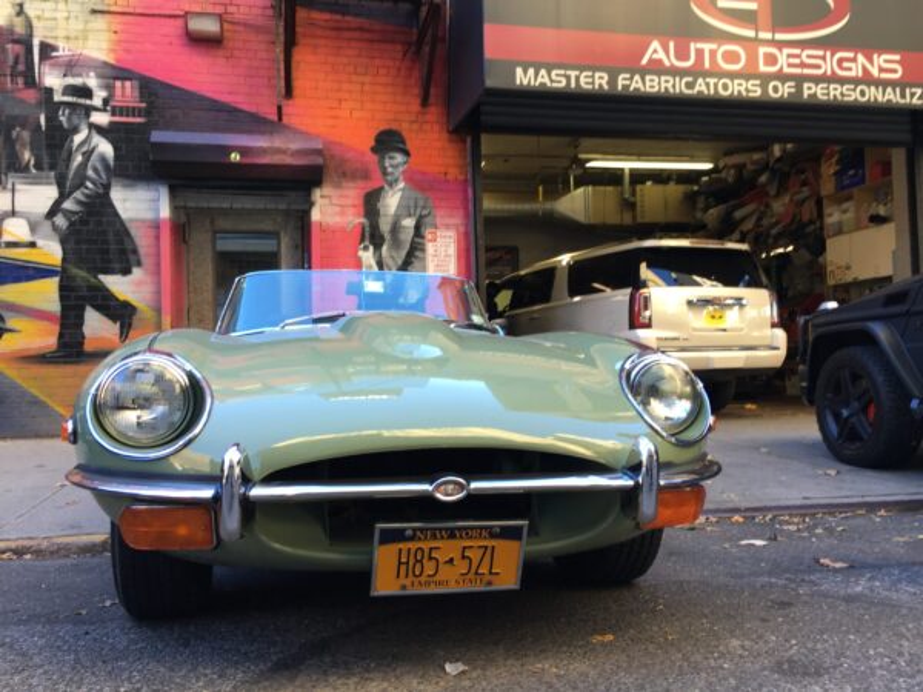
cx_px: 462
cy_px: 346
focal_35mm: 29
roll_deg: +0.9
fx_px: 773
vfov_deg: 48.2
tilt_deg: +1.3
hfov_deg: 61.7
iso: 25
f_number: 2.2
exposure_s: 1/60
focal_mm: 4.15
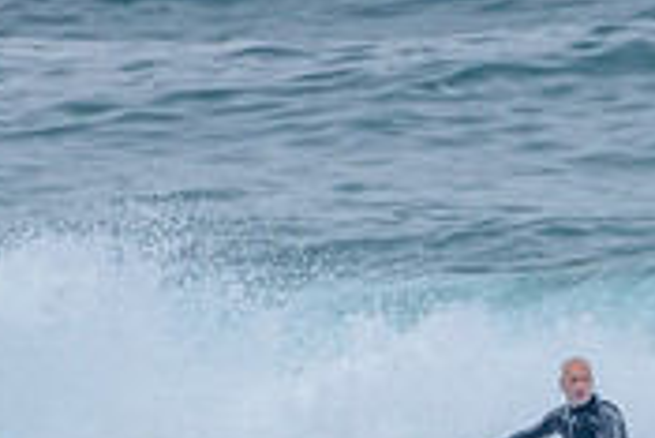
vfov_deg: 0.7
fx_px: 37001
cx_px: 643
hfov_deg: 1.0
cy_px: 424
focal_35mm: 2032
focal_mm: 500
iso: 450
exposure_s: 1/1250
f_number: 5.6
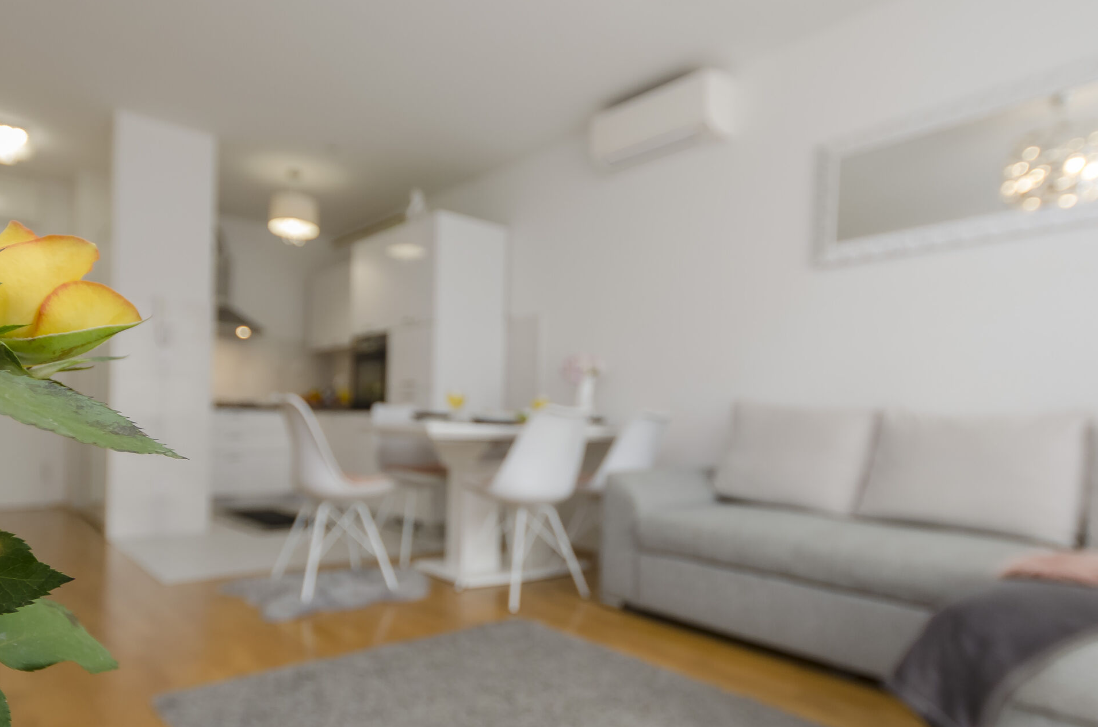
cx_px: 504
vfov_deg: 56.7
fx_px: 670
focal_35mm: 22
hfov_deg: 78.5
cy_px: 429
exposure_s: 1/60
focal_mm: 10
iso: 280
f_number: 4
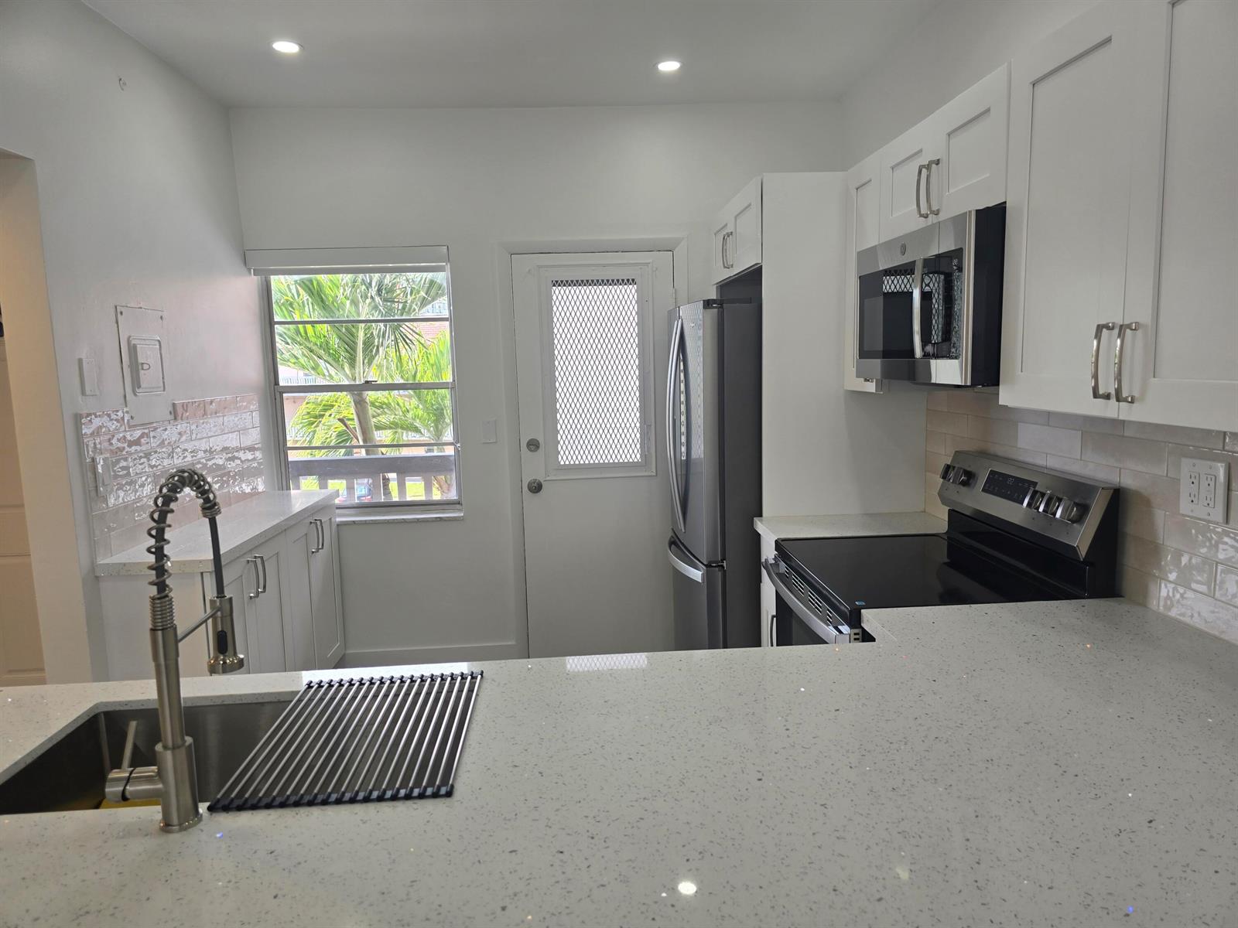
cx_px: 619
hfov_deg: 73.9
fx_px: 823
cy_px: 464
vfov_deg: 58.9
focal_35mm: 23
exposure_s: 1/120
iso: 32
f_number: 1.7
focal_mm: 6.3
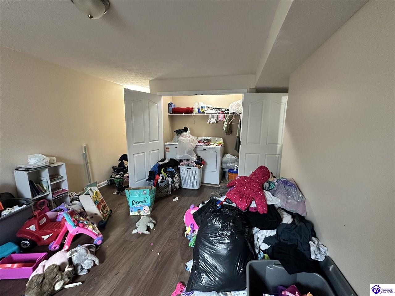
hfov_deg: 102.1
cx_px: 198
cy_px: 148
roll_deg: -1.1
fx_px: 160
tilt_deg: -9.0
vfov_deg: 85.7
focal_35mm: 14
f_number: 2.2
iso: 640
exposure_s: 1/60
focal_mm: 2.22
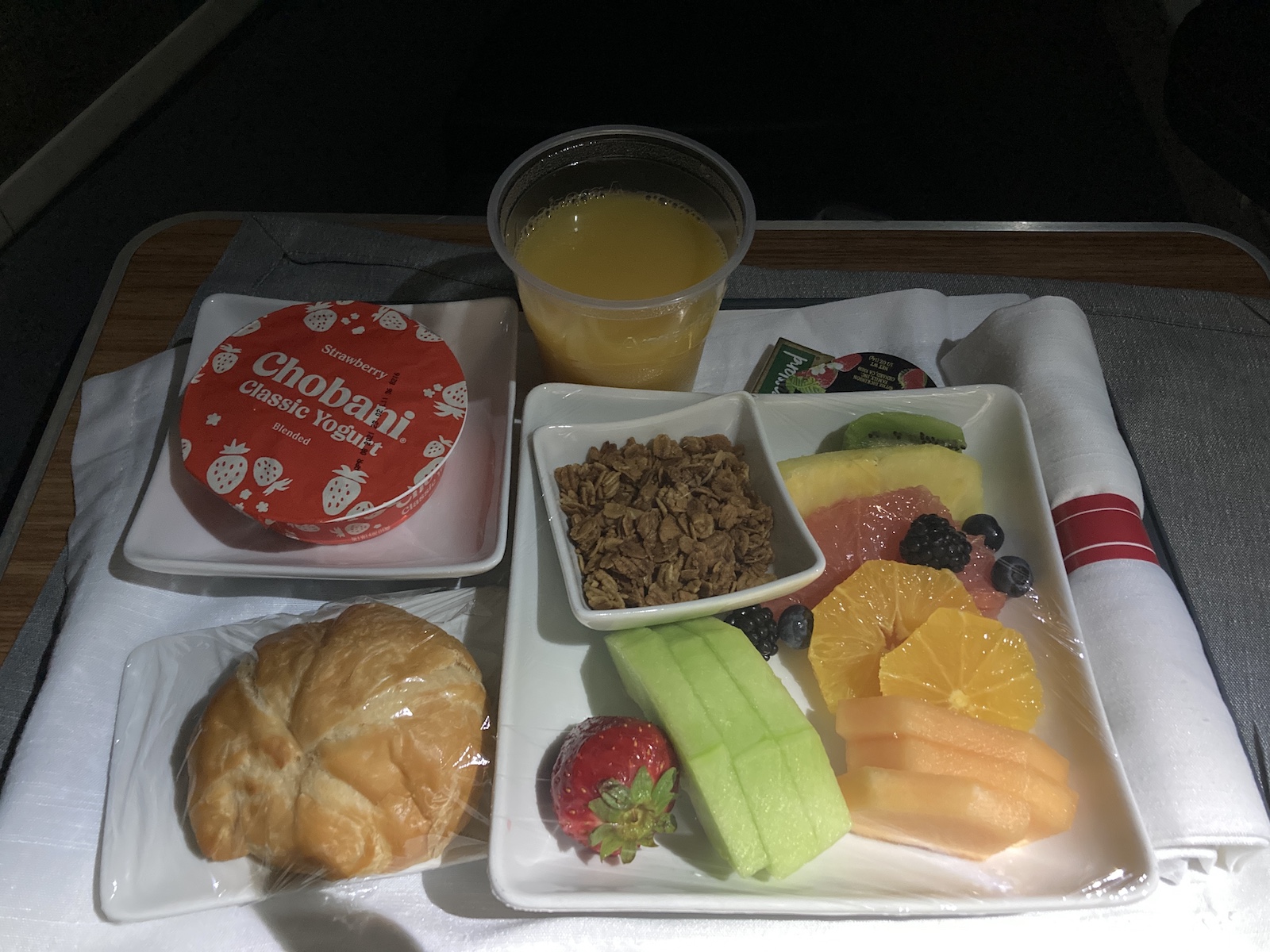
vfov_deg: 49.7
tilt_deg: -54.9
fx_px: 1027
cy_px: 476
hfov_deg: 63.4
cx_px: 635
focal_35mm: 28
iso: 640
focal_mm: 3.99
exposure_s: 1/21
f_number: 1.8
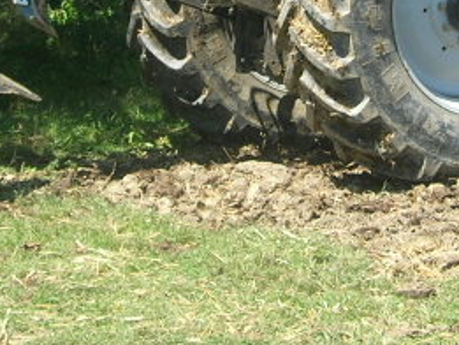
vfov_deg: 9.8
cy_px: -63
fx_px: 1977
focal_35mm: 149
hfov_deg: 13.2
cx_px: 339
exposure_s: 1/236
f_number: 4.8
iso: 64
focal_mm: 7.8
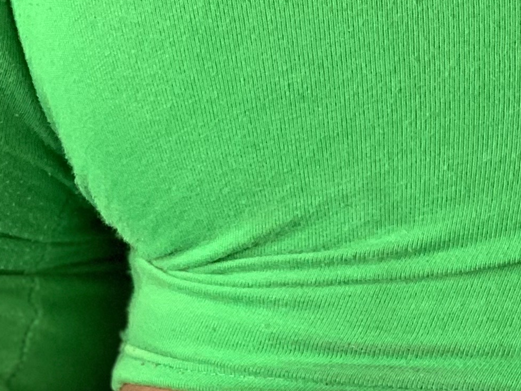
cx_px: 489
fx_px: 3206
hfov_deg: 9.2
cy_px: 815
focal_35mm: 213
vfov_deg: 6.7
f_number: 2.4
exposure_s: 1/120
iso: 100
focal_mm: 6
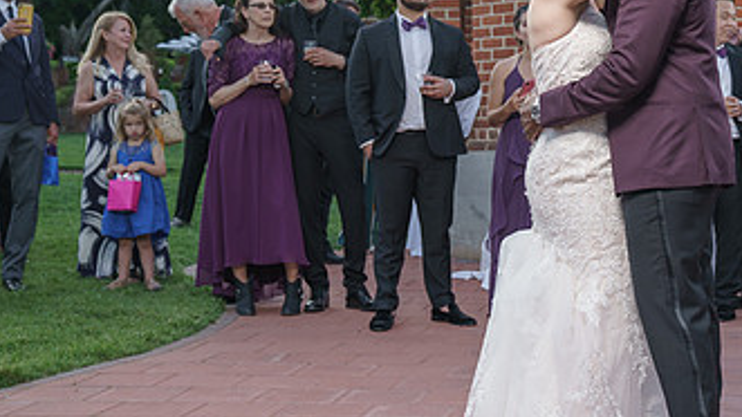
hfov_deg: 25.4
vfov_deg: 14.7
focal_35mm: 82
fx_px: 1613
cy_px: 127
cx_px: 600
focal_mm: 41
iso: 125
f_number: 4
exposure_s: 1/200
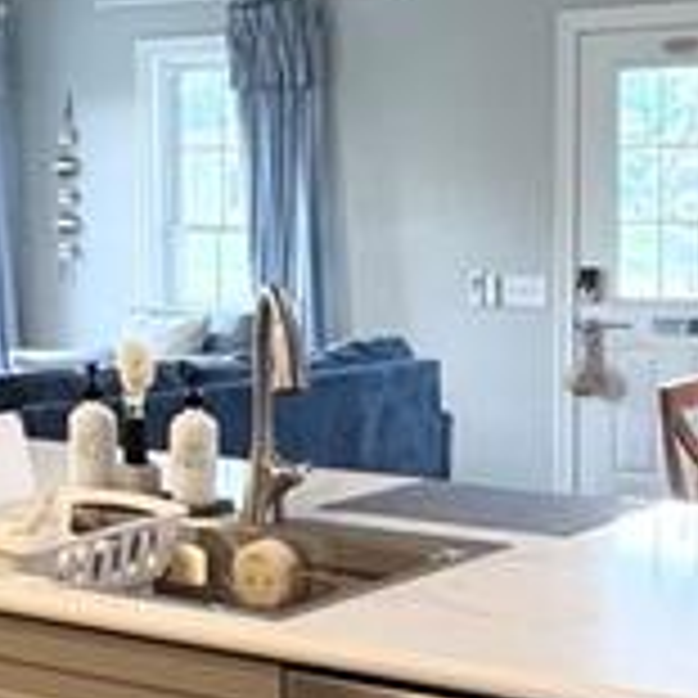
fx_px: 1871
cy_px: 396
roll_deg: +0.0
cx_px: 419
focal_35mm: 82
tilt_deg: -6.8
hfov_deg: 21.1
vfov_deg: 21.1
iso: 320
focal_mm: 2.22
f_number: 2.2
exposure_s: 1/120
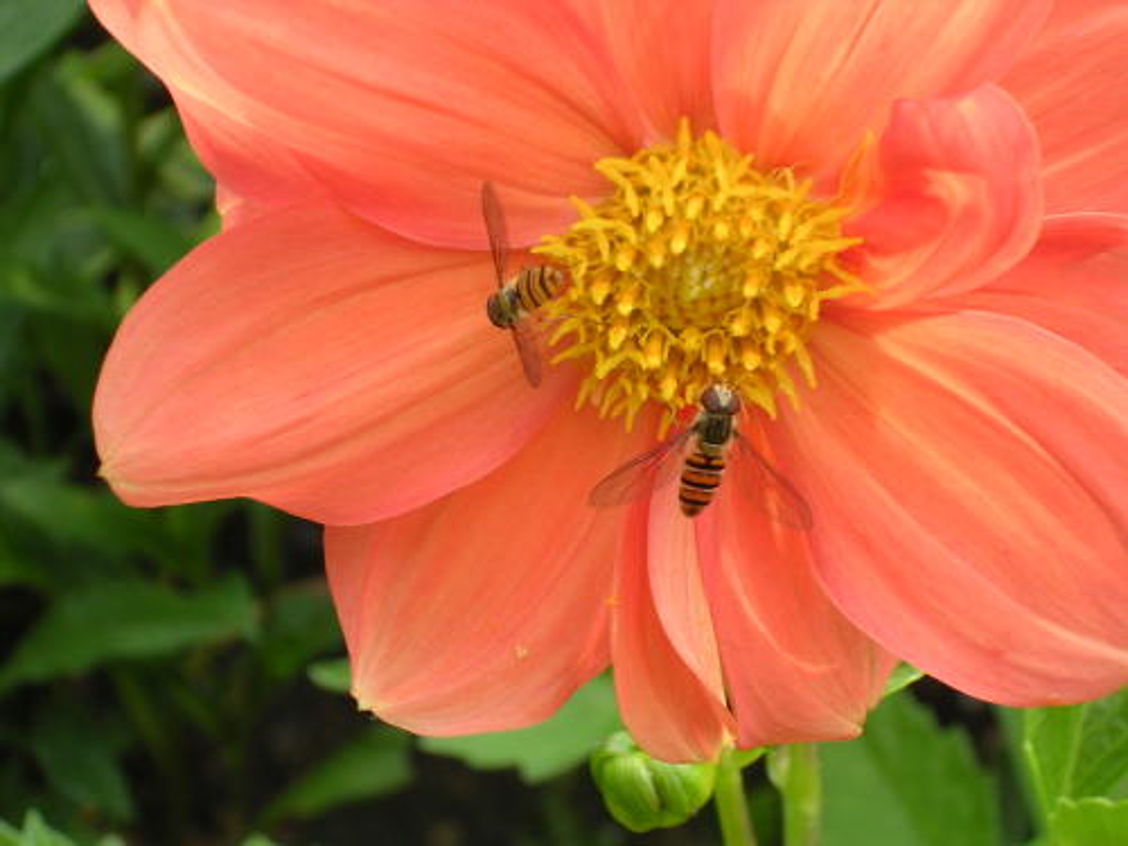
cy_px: 423
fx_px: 3747
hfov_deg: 17.1
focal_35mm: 115
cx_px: 564
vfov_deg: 12.9
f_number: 4.9
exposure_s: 1/55.5
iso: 100
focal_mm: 17.4
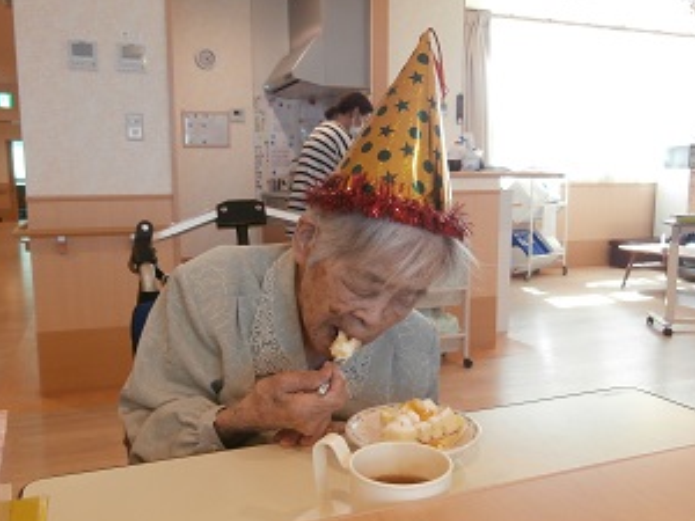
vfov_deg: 44.1
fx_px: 642
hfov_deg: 56.8
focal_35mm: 32
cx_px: 338
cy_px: 282
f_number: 3
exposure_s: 1/30
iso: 200
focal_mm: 4.2
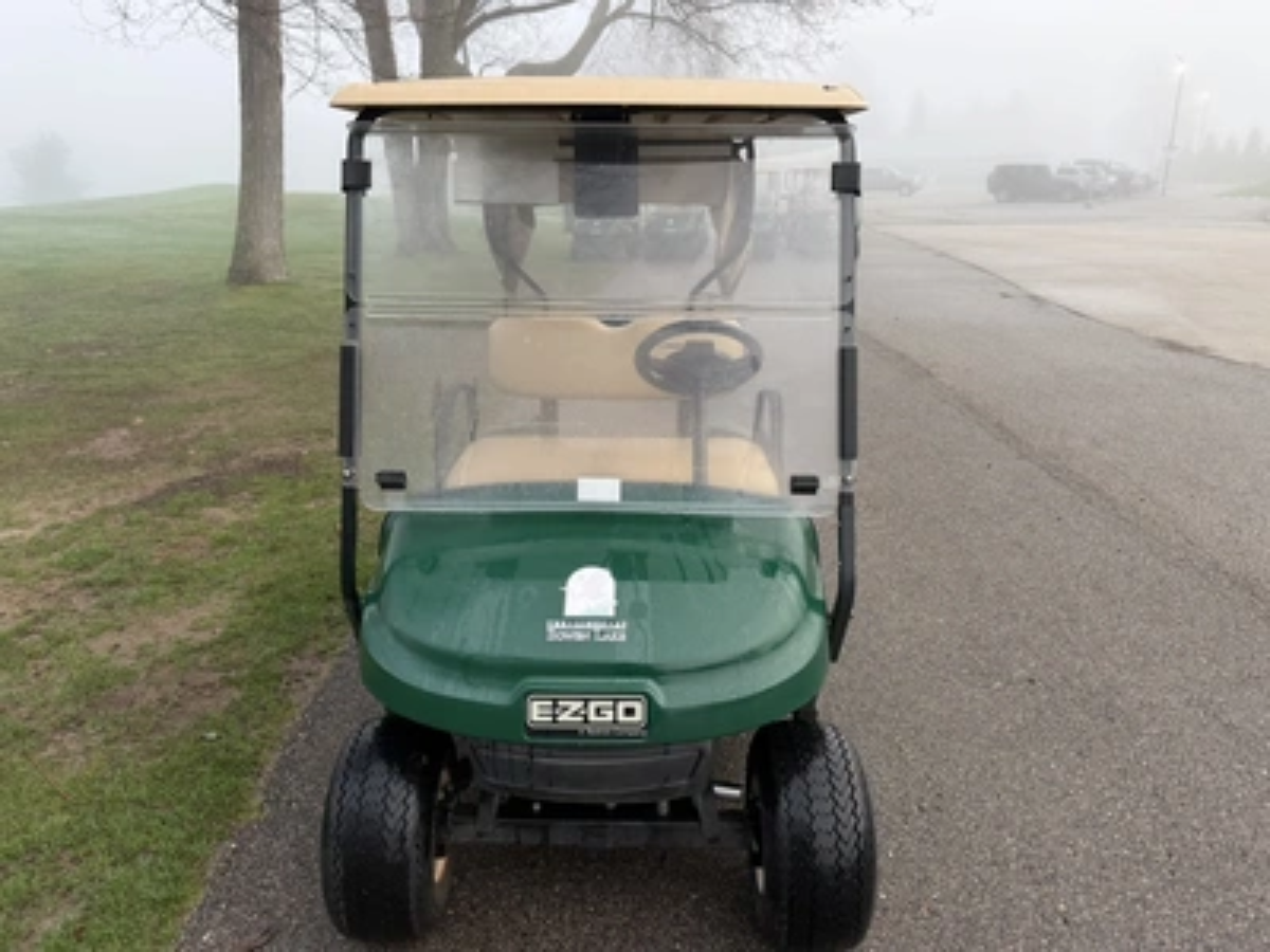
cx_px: 635
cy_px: 476
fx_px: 881
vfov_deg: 56.8
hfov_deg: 71.6
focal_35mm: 24
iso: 80
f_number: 1.78
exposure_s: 1/689
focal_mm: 6.76
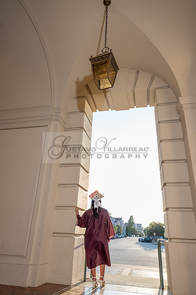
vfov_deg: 73.7
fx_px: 196
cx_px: 98
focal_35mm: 24
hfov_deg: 53.1
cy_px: 148
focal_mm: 24
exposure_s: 1/200
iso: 200
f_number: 5
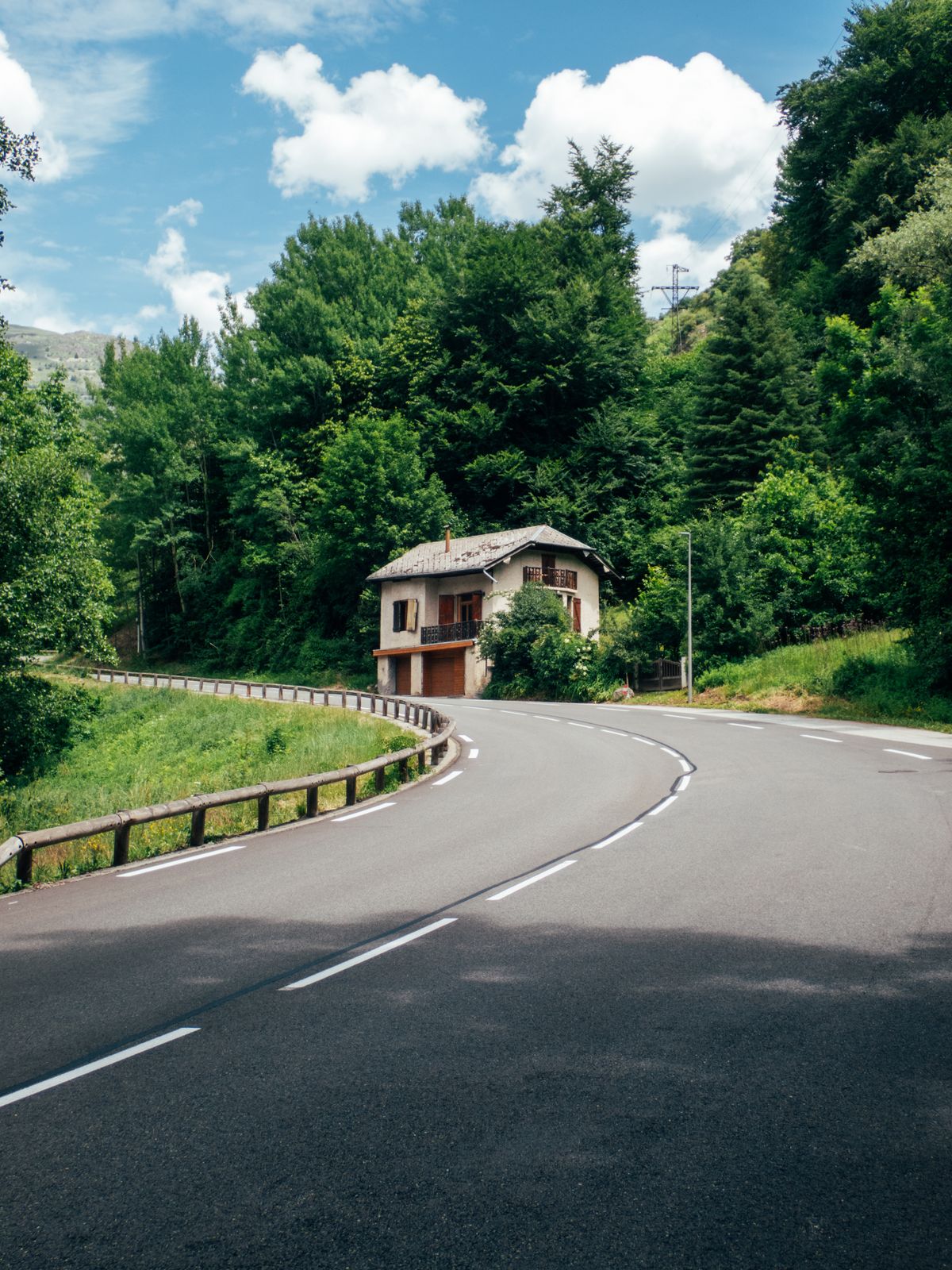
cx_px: 476
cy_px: 635
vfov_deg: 42.9
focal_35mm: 44
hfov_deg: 32.9
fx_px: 1613
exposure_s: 1/400
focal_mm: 7.84
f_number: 4
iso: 100
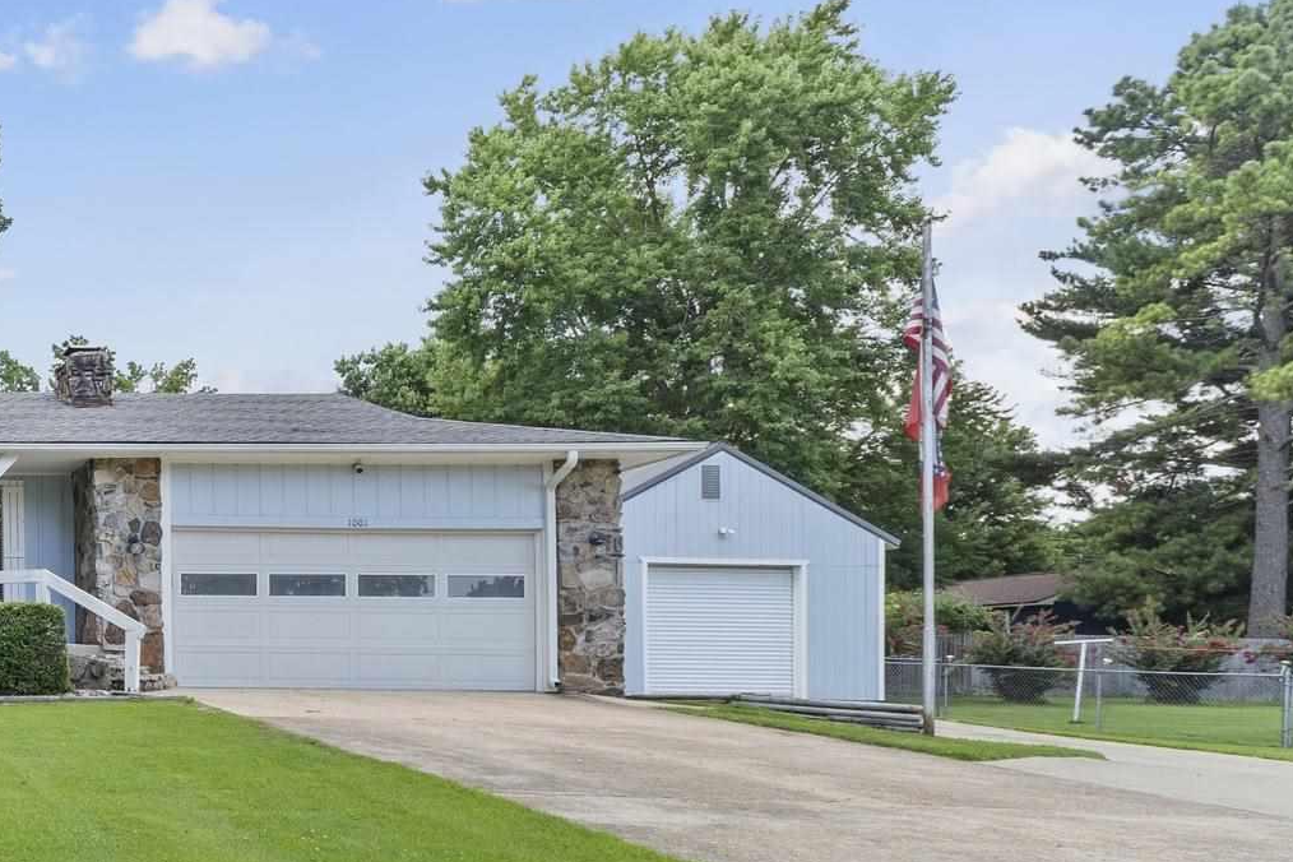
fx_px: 1329
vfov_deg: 35.8
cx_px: -269
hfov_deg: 38.2
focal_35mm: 37
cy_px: 525
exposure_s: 1/10
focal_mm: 10
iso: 200
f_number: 9
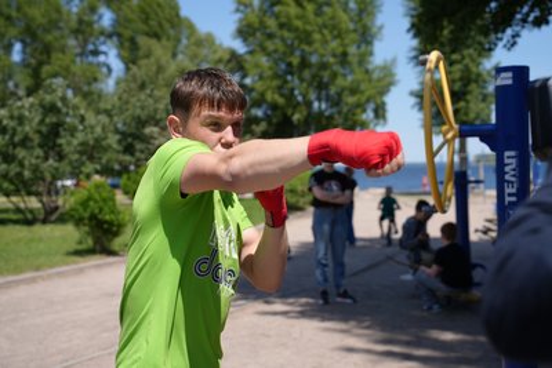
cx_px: 276
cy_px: 184
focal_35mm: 51
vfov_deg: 26.5
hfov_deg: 38.9
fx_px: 782
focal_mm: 51
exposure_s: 1/800
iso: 80
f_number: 4.5
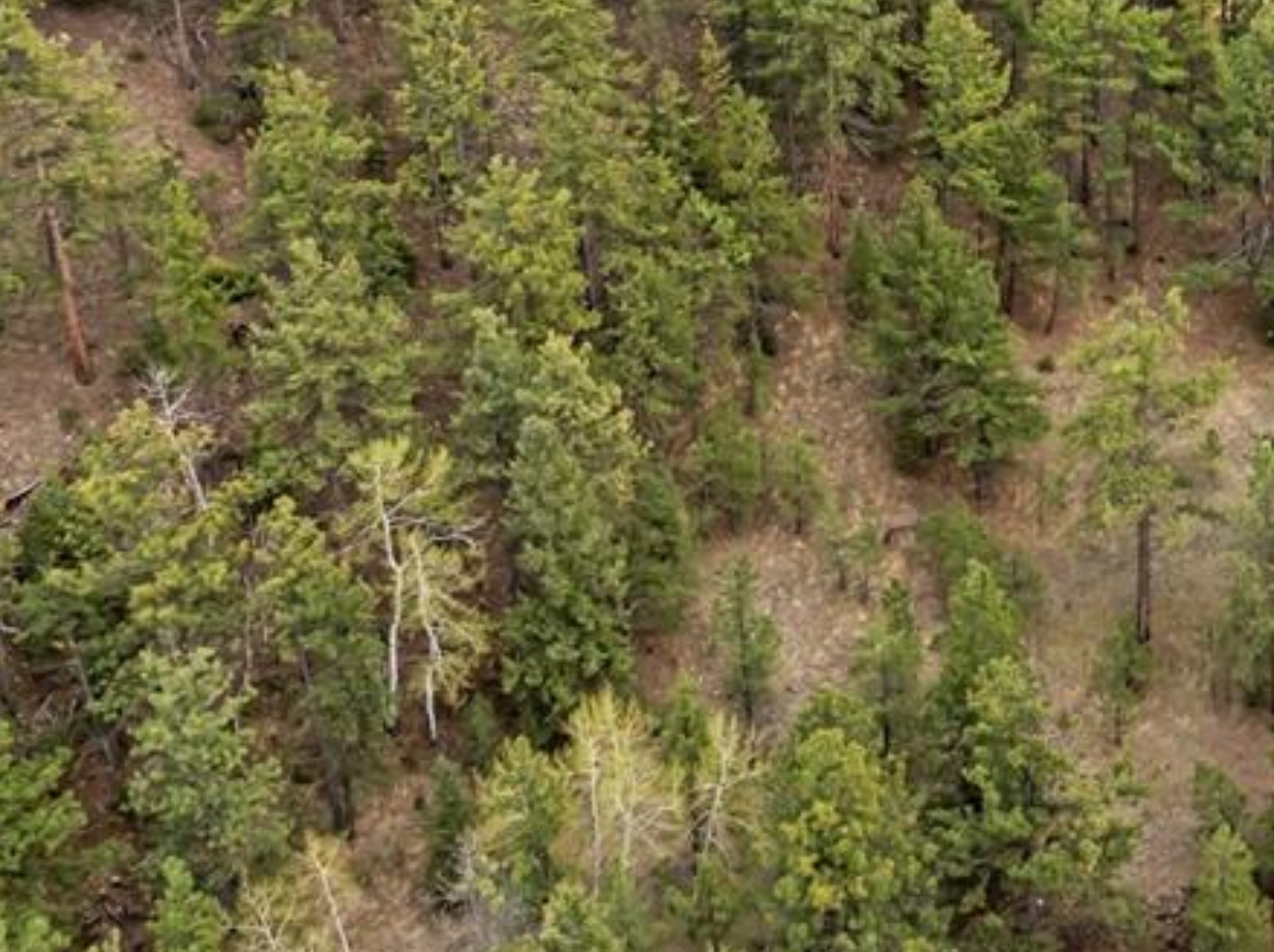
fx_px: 2058
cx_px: 1265
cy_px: -9
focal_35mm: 56
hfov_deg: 31.8
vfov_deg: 24.8
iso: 230
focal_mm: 12.29
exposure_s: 1/200
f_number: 2.8
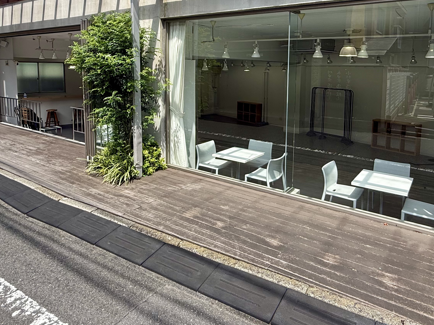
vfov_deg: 53.4
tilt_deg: -4.9
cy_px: 98
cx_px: 250
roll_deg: -0.7
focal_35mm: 25
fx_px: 313
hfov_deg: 69.0
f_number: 2.2
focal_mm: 2.22
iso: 50
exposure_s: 1/717
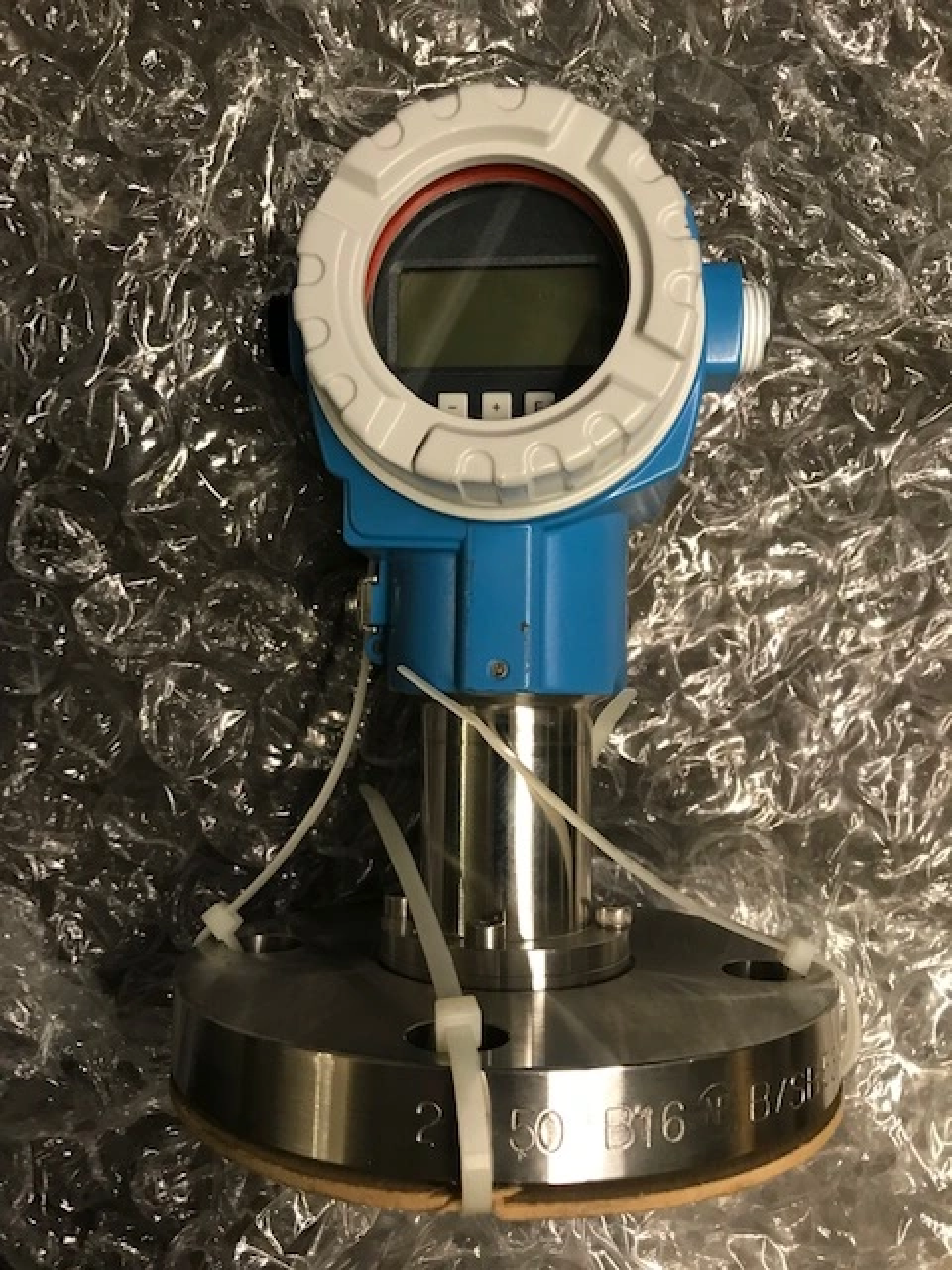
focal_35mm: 28
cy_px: 635
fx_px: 1027
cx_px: 476
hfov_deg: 49.7
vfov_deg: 63.4
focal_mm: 3.99
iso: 50
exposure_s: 1/15
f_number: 1.8
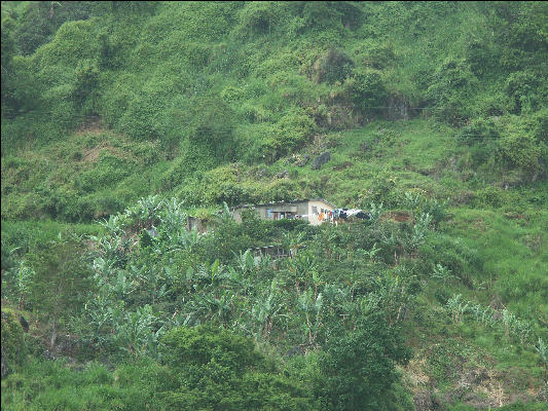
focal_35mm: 199
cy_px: 206
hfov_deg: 9.9
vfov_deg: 7.5
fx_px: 3151
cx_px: 274
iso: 100
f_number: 5
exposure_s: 1/320
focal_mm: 50.27
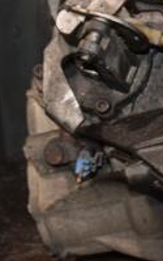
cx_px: 248
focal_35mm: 115
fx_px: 814
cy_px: 149
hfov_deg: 11.0
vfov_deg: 18.2
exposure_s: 1/60
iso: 800
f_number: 5
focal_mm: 25
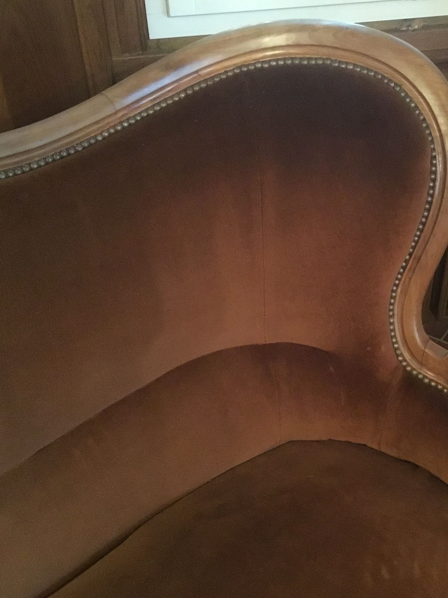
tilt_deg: -38.5
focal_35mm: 42
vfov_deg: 44.8
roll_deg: -0.3
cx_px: 296
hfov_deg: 34.1
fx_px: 725
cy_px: 300
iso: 800
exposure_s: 1/15
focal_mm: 3.3
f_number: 2.4
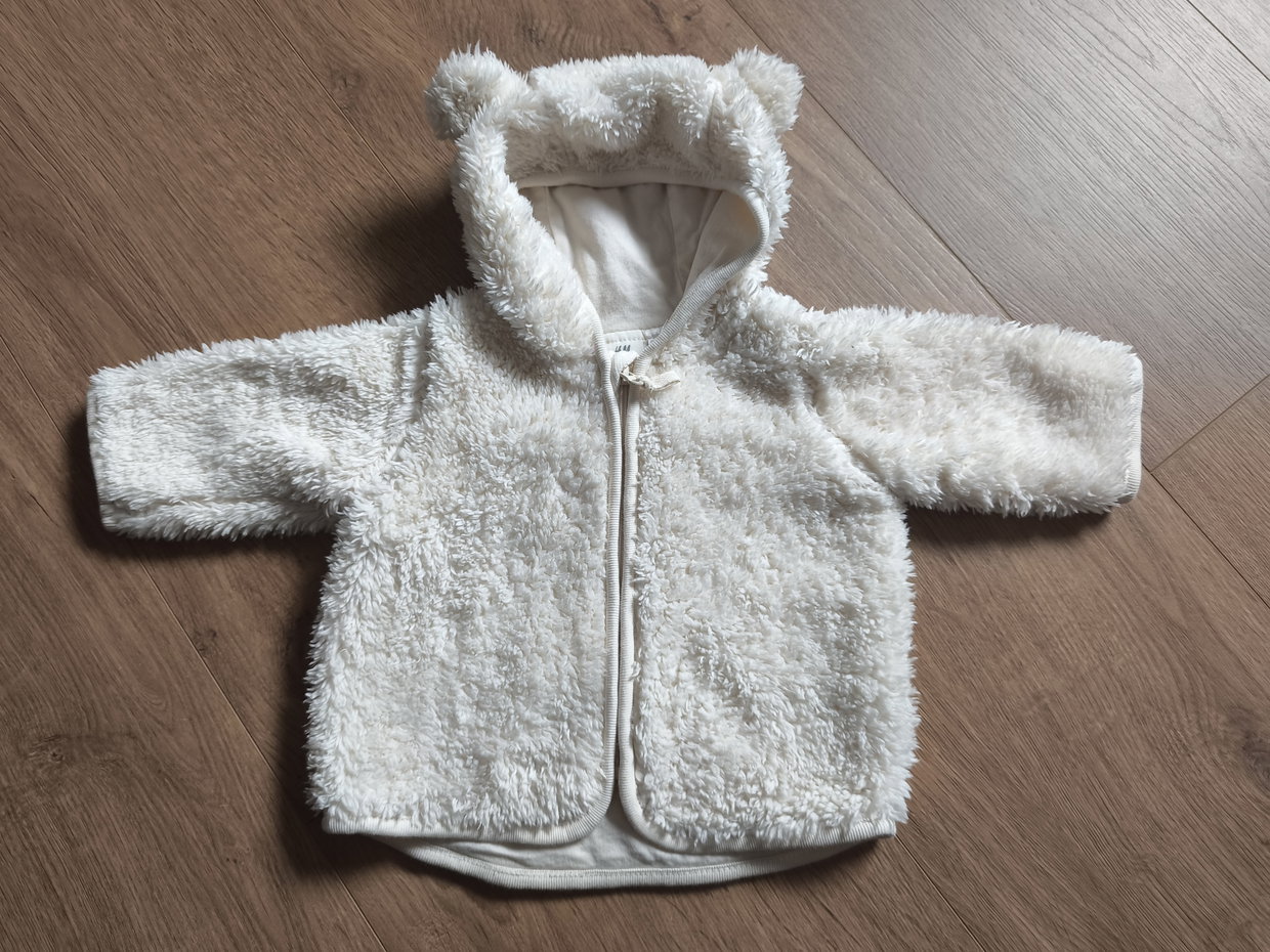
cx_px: 635
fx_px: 844
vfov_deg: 58.9
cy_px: 476
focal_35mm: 23
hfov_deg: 73.9
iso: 640
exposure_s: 1/50
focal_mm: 6.57
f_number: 1.6
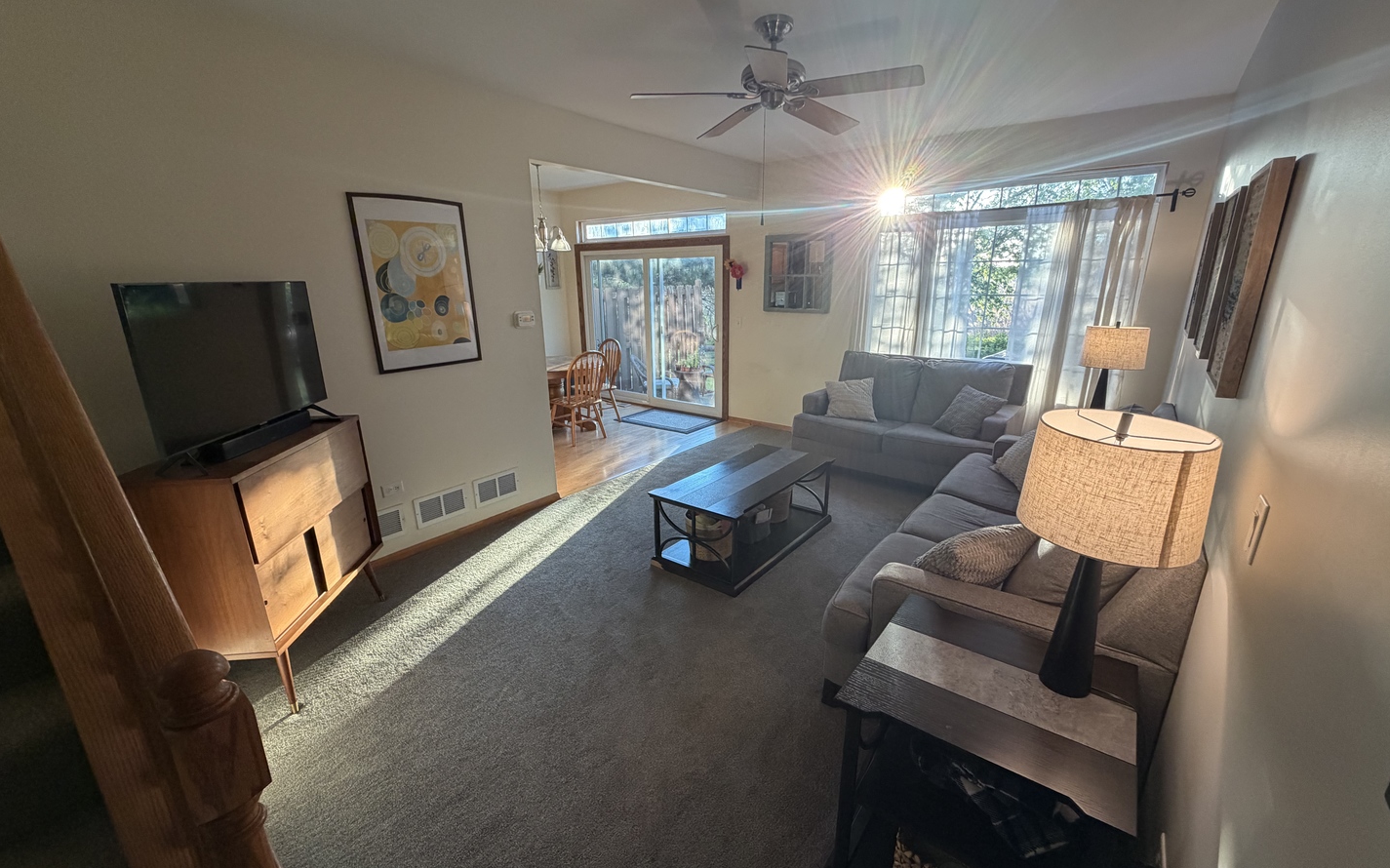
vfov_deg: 74.7
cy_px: 448
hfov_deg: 101.5
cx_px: 701
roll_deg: +0.5
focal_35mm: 15
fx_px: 568
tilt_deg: -17.0
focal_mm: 2.22
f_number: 2.2
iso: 250
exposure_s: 1/120
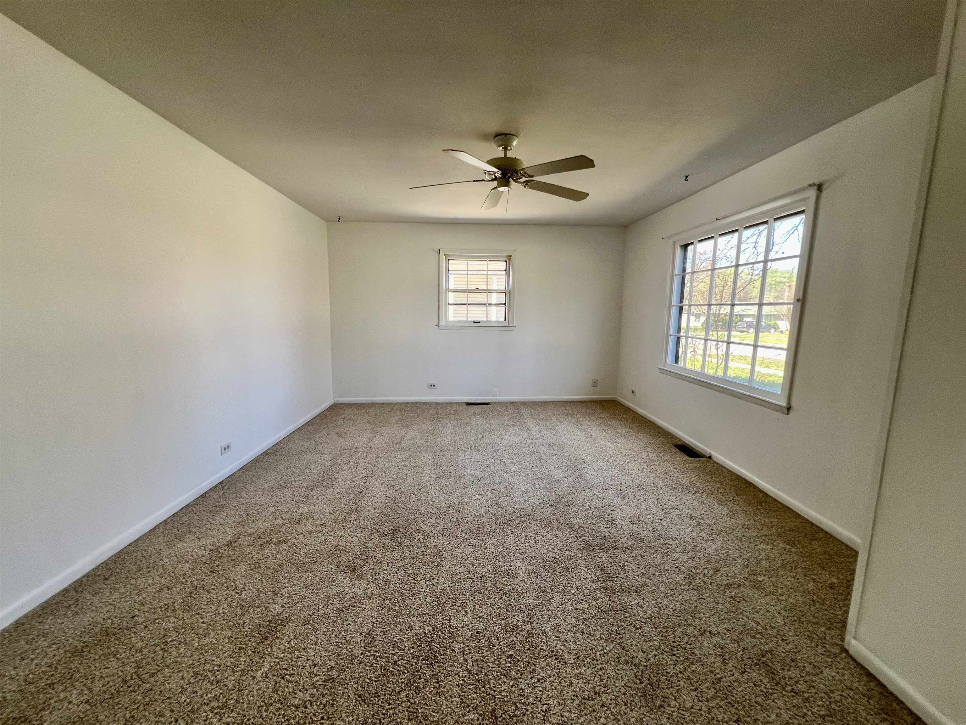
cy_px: 362
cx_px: 483
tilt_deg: -8.0
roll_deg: -1.1
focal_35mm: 13
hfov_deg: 106.2
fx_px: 363
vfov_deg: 89.9
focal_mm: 1.57
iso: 64
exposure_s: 1/99
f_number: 1.8
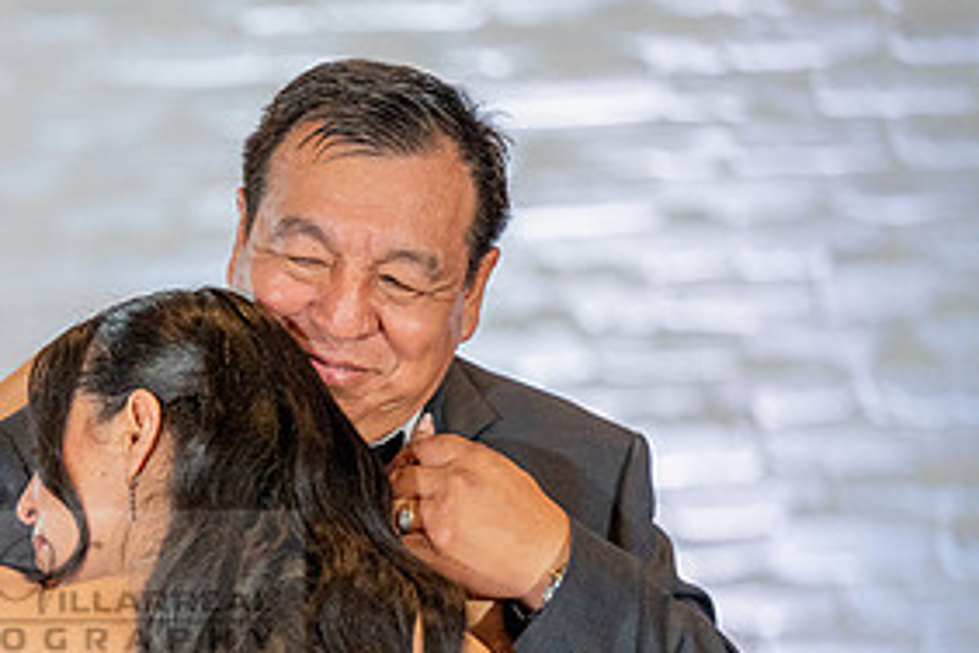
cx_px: 10
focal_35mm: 329
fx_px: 8946
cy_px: 592
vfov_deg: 4.2
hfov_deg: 6.2
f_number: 2.8
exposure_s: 1/320
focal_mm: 160
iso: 1600
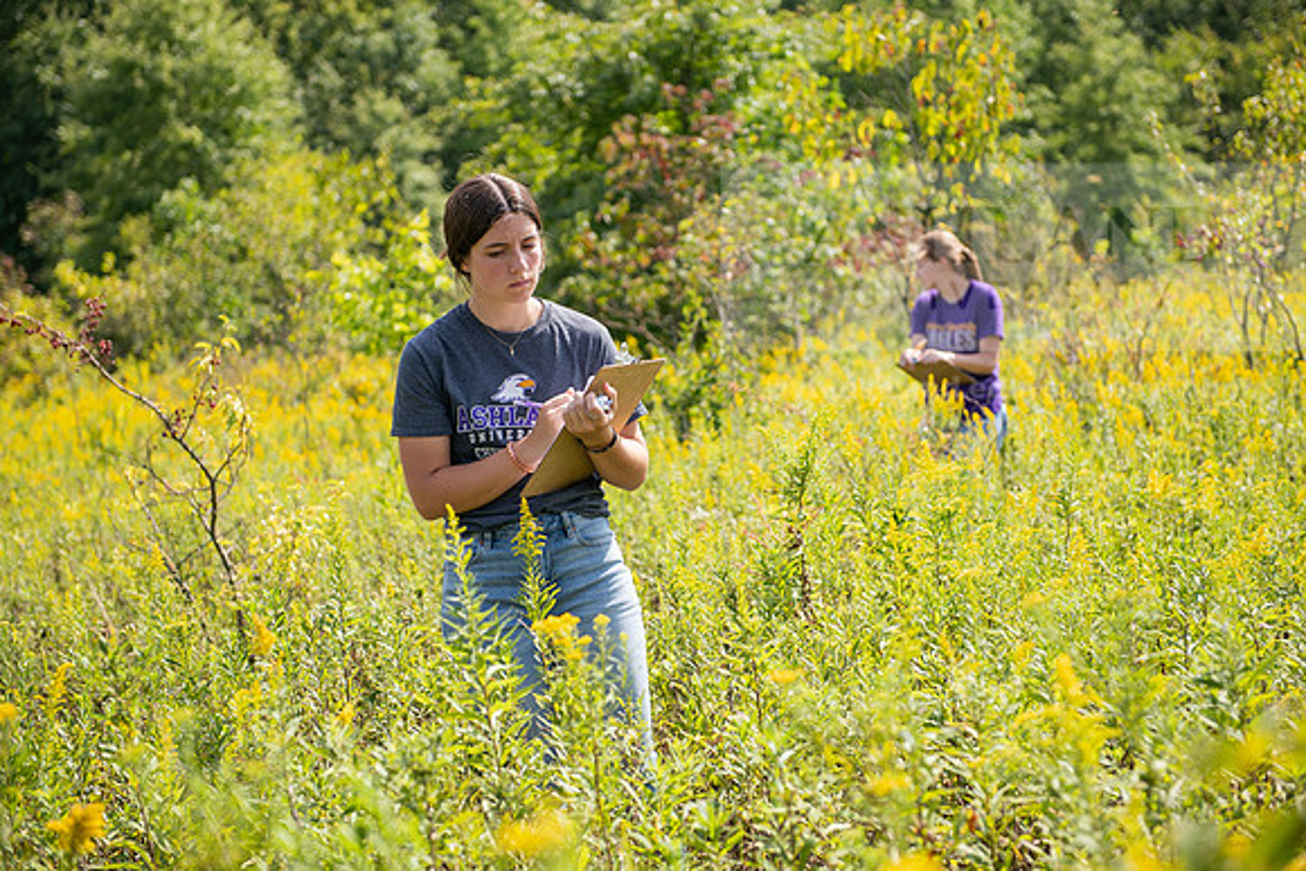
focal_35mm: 70
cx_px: 653
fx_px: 2540
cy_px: 436
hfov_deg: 28.8
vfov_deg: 19.5
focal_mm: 70
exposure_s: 1/400
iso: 80
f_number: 3.5
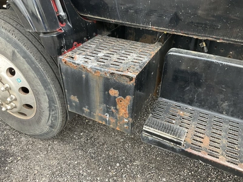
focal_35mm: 29
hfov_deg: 61.7
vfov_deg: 48.2
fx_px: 204
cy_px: 91
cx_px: 122
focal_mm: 3
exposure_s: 1/122
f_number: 1.8
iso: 40
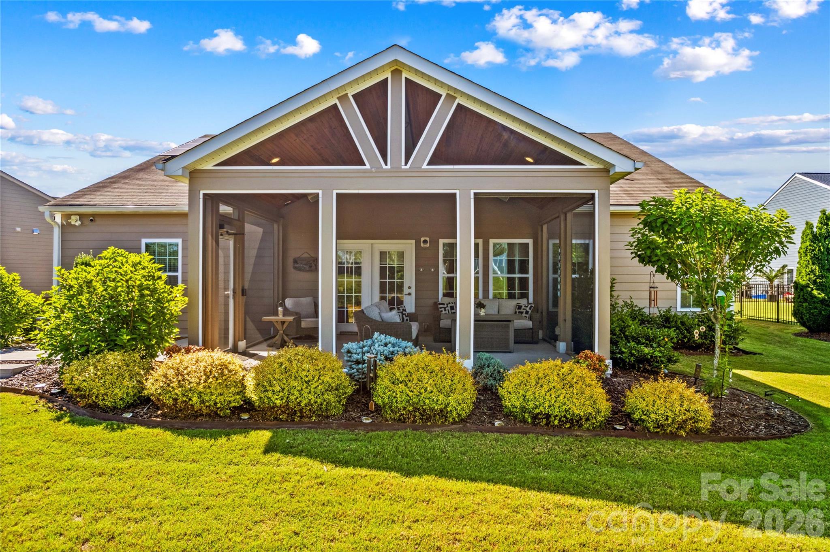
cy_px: 276
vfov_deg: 57.2
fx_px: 507
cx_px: 415
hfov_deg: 78.6
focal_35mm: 22
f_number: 2.8
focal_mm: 8.38
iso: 100
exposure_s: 1/400
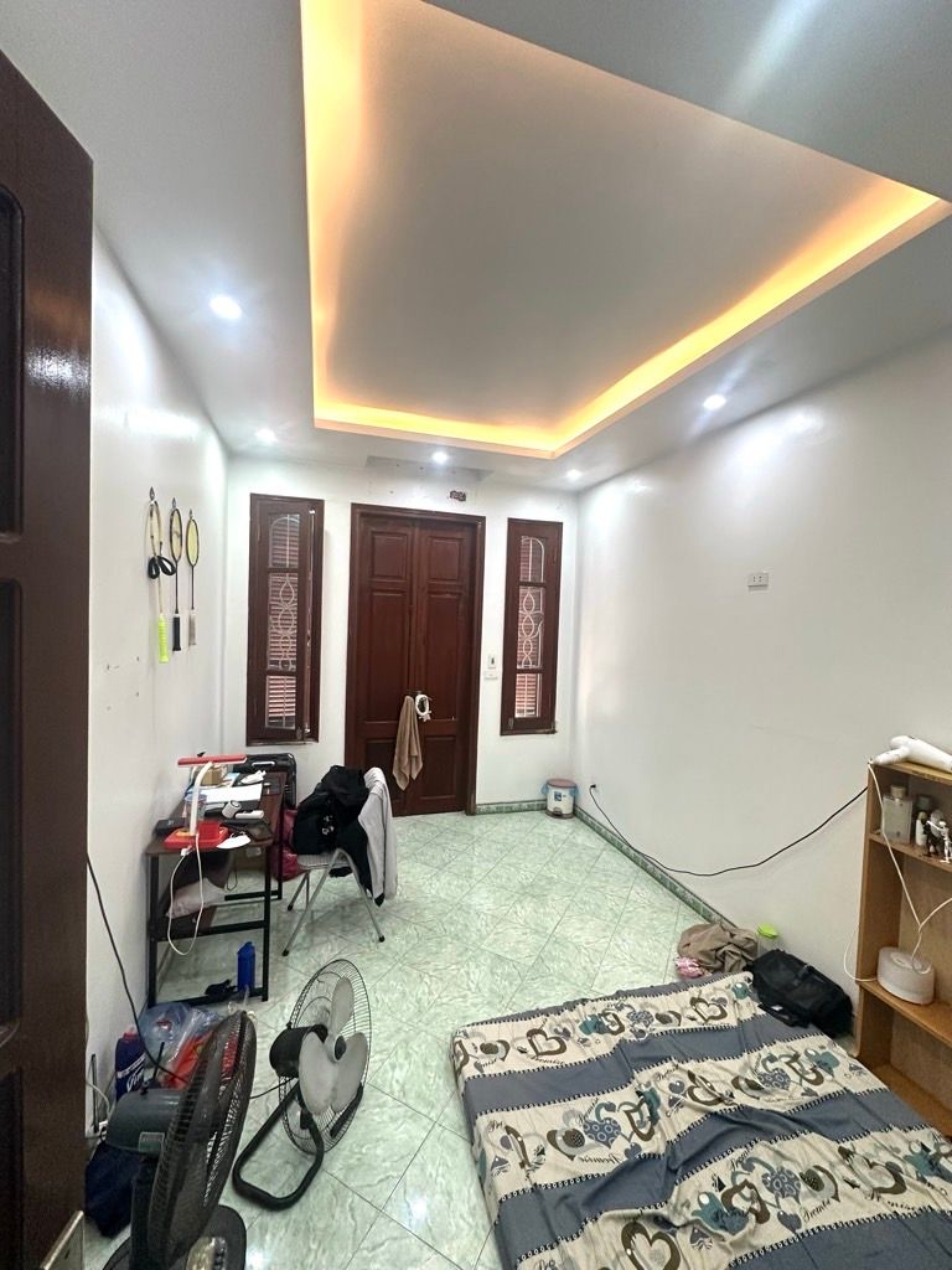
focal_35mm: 14
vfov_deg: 102.1
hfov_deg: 85.7
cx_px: 476
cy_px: 635
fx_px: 513
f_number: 2.2
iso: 200
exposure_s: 1/100
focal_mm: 2.22
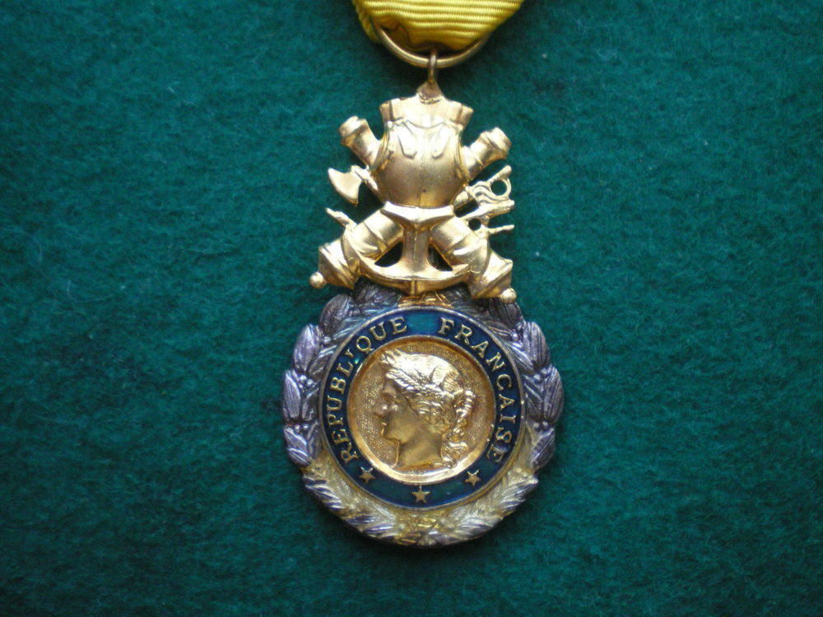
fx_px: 903
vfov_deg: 37.7
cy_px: 308
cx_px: 412
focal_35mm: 38
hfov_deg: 49.0
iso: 400
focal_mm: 6.3
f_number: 3.1
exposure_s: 1/25
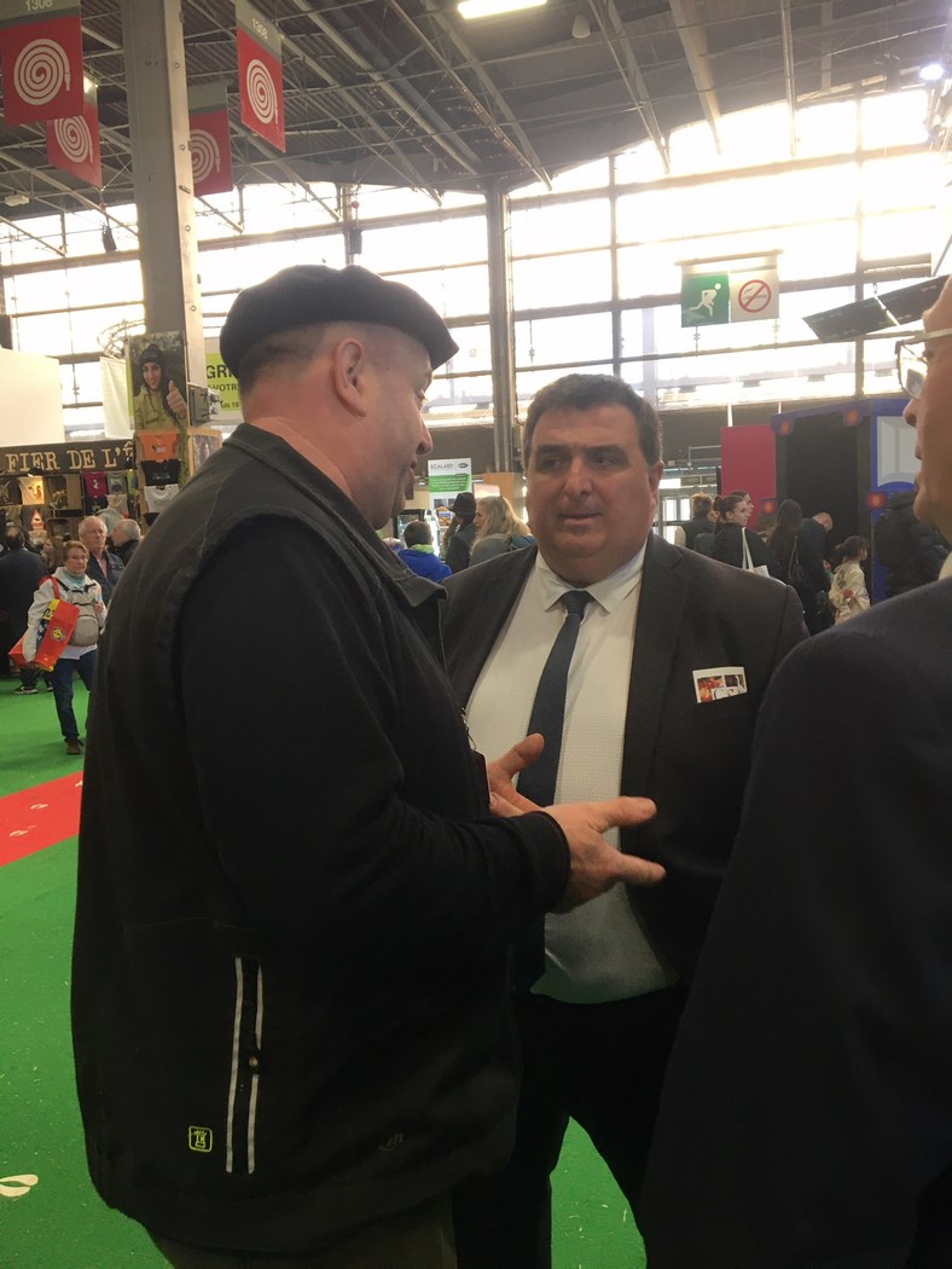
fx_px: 1063
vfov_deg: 61.6
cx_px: 476
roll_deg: +4.3
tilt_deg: -3.8
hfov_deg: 48.2
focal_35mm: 29
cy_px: 634
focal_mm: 4.15
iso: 50
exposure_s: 1/33
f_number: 2.2
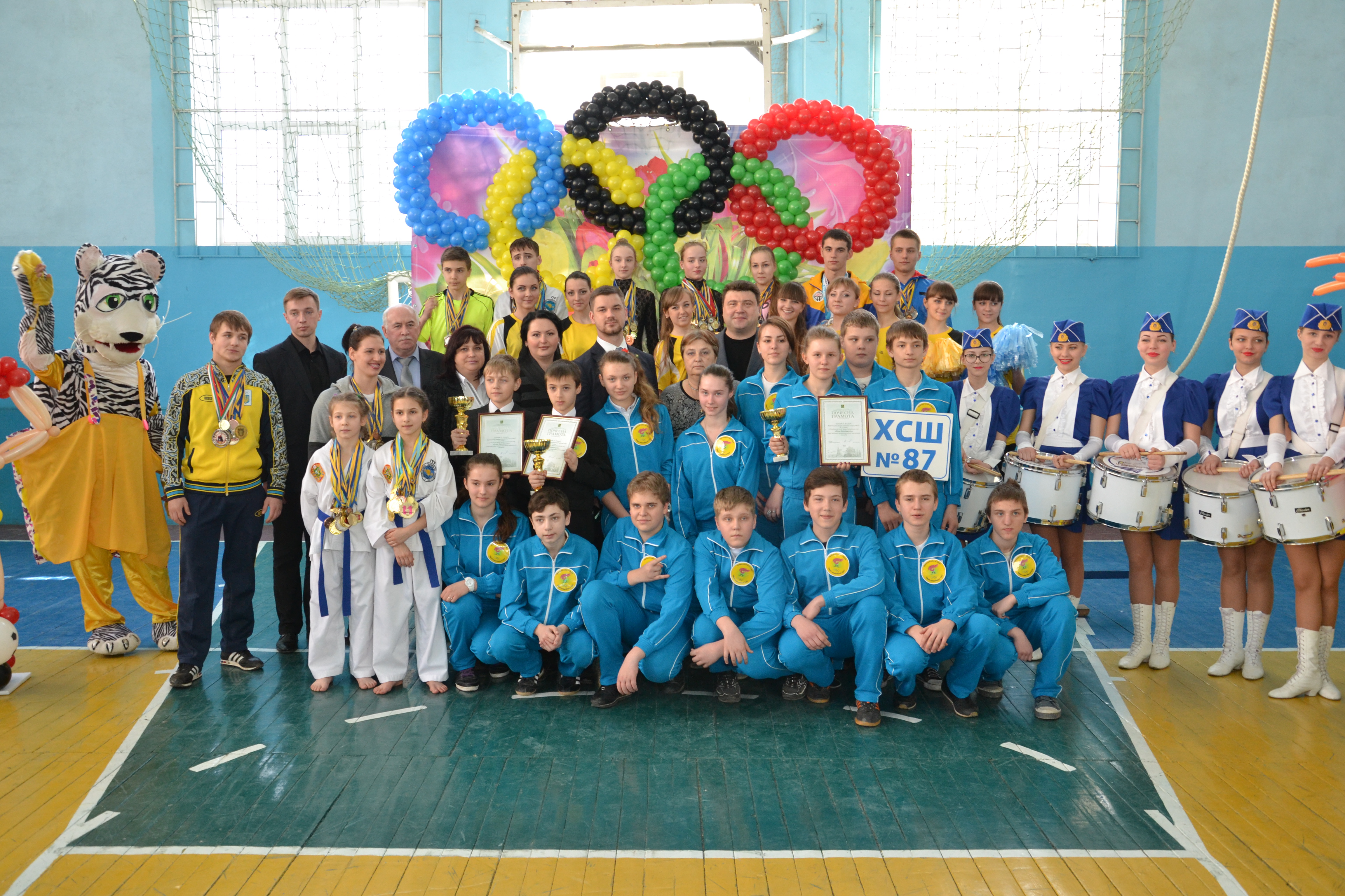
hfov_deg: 57.2
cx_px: 672
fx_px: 1233
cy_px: 448
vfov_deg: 40.0
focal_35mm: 33
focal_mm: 22
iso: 800
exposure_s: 1/100
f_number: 5
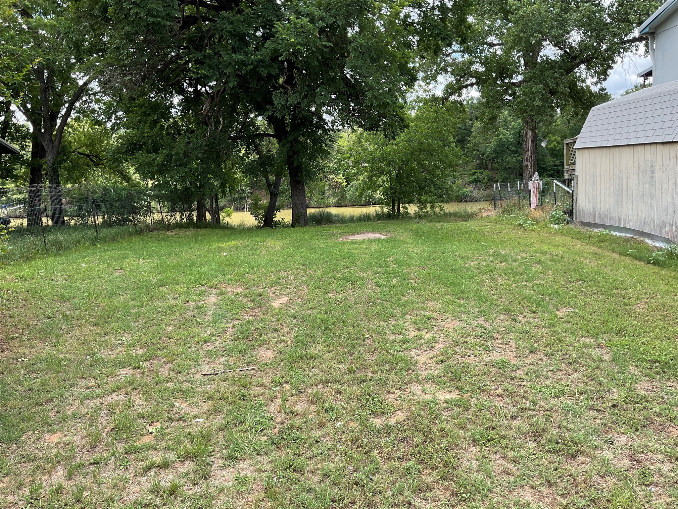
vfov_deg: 48.2
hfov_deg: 61.7
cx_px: 339
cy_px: 254
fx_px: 568
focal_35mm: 29
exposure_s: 1/454
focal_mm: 3
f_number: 1.8
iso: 16
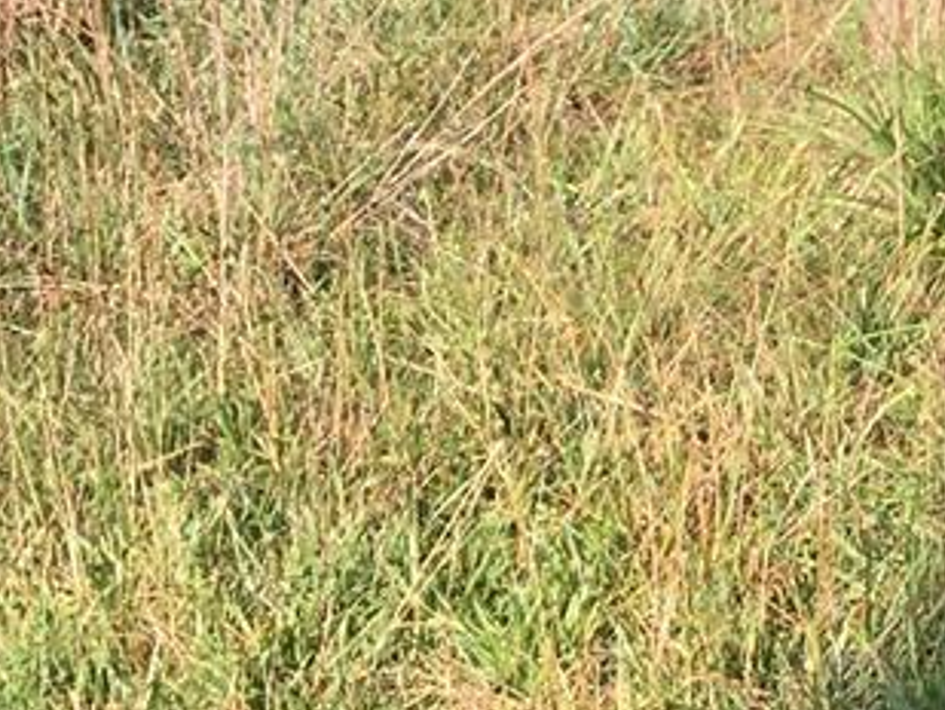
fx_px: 4097
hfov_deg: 12.7
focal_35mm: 150
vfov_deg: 9.2
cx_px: 1297
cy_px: -762
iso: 25
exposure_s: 1/351
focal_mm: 4.15
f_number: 2.2
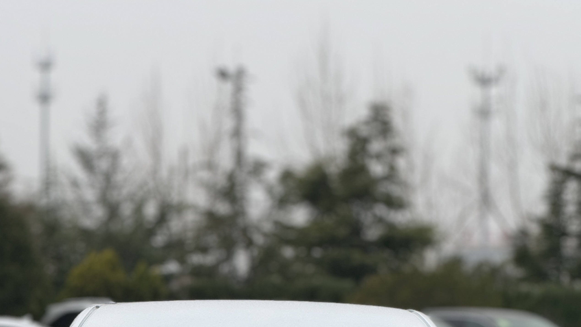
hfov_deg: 10.4
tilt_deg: -1.1
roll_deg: -1.0
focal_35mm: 208
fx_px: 3205
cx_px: 258
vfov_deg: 5.8
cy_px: 420
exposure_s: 1/375
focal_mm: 15.66
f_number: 2.8
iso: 50
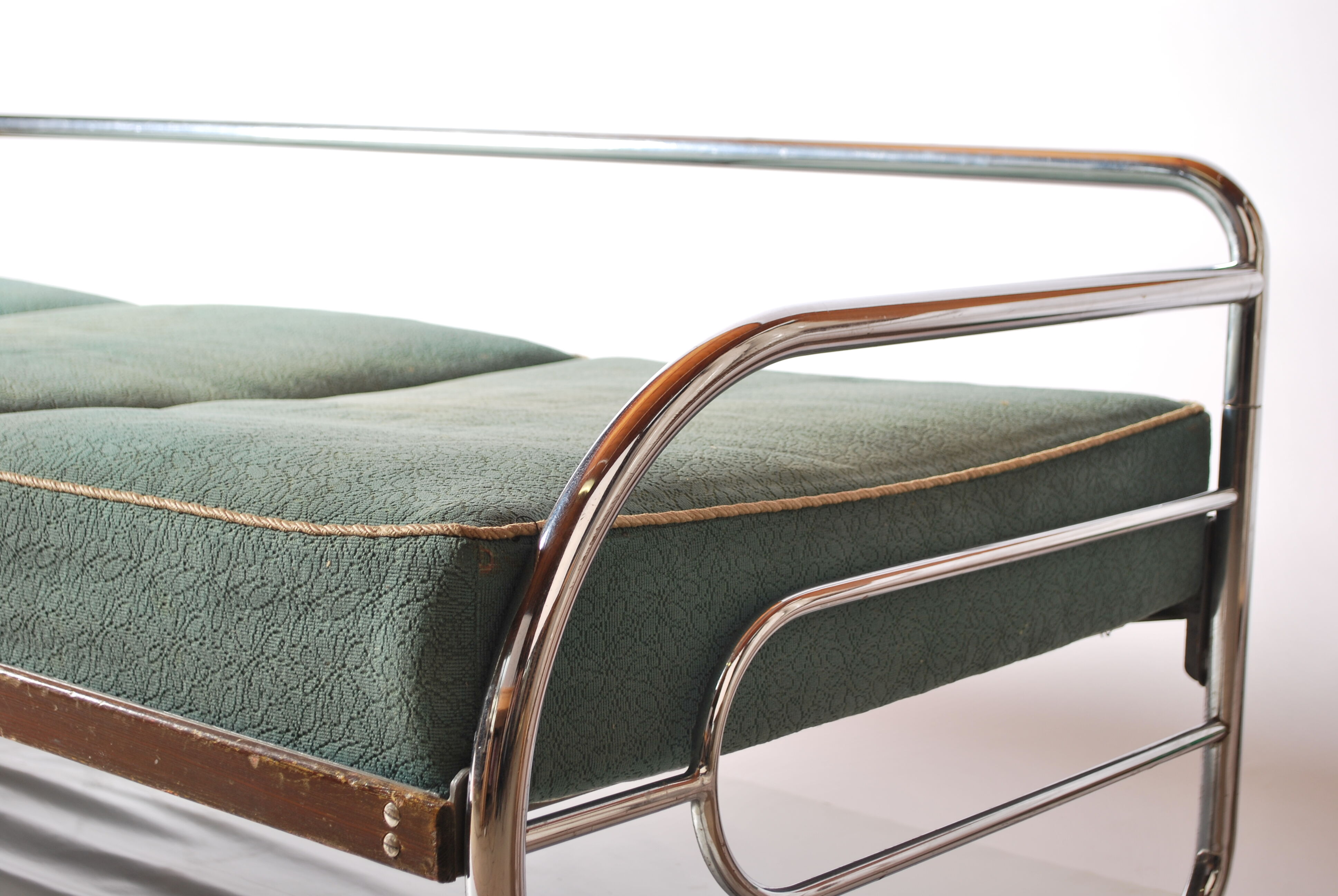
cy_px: 448
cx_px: 669
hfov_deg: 33.4
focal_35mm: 60
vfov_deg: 22.7
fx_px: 2233
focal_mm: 40
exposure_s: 1/100
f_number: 5.6
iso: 100
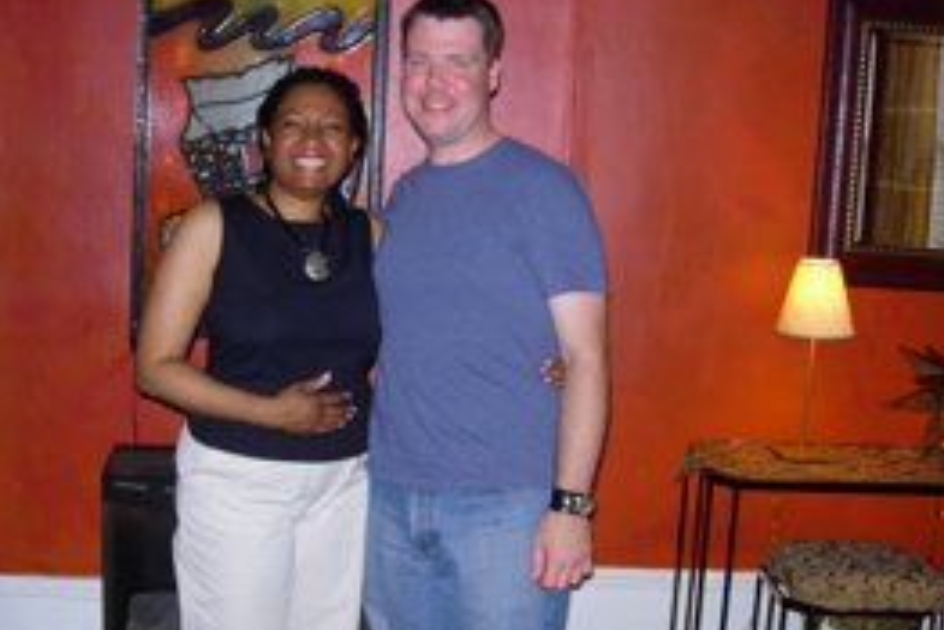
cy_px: 371
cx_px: 441
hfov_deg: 38.2
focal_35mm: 52
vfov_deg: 26.0
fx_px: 1364
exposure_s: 1/64
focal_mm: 7.8
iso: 79
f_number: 2.8
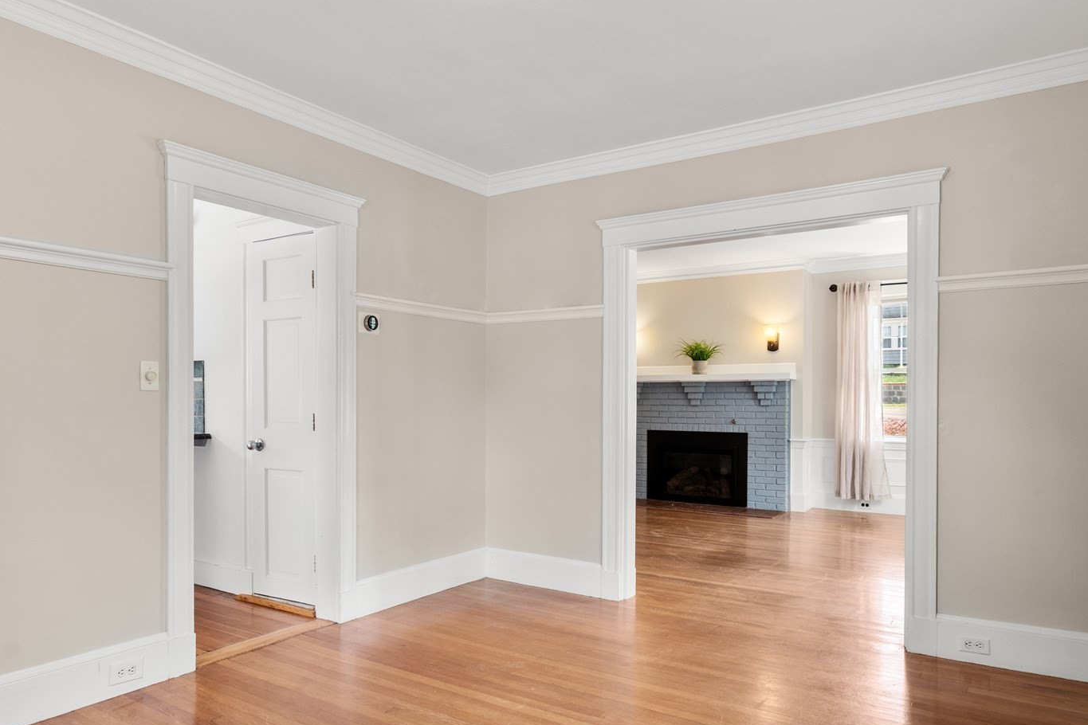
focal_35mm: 24
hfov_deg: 73.7
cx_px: 522
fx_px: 725
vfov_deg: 53.0
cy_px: 412
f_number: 7.1
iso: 320
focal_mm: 16
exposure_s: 1/13
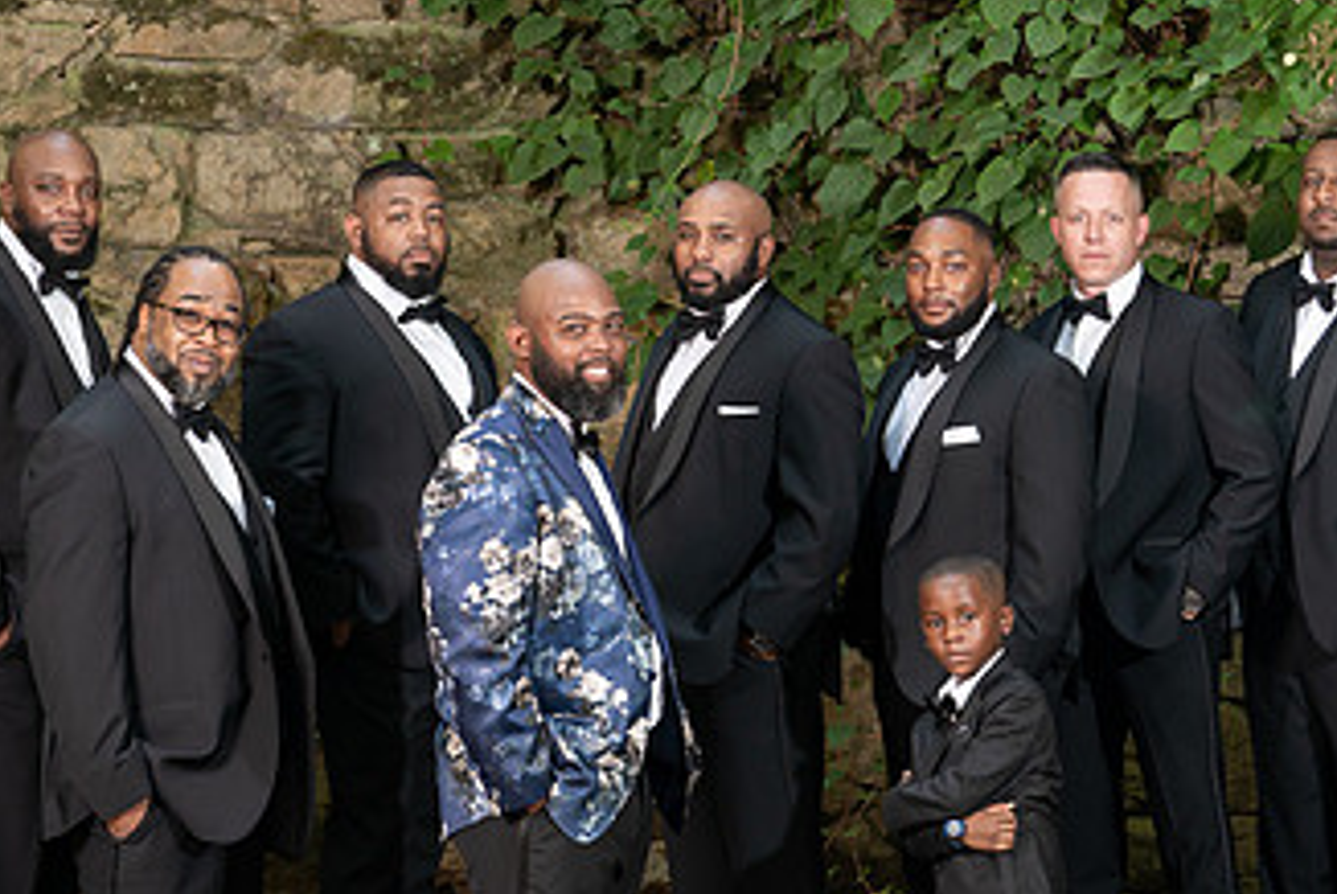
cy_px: 646
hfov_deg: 16.0
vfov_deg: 10.7
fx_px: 4758
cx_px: 679
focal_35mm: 128
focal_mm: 70
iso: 400
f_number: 4
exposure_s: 1/200
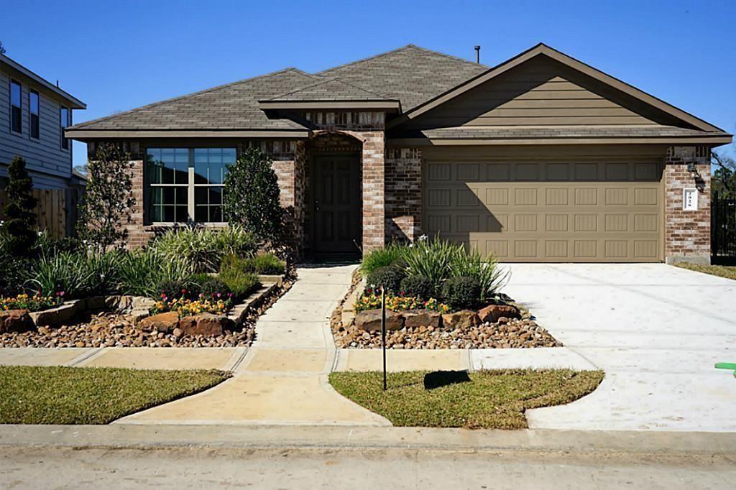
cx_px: 368
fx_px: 777
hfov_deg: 50.7
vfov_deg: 35.0
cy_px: 245
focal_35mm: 38
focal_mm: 38
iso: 100
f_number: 5.6
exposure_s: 1/800
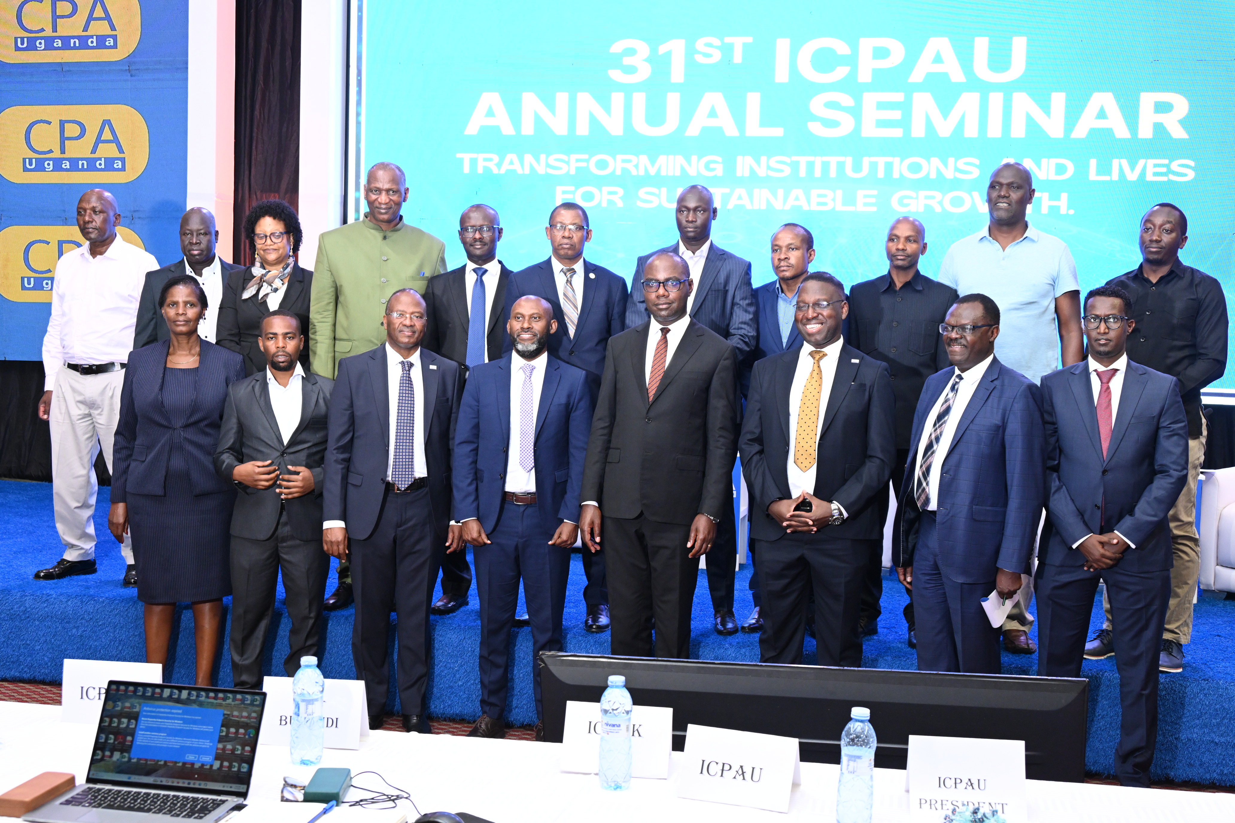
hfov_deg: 47.4
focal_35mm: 41
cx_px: 618
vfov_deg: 32.6
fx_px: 1406
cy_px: 412
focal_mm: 41
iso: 2500
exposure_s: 1/125
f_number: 6.3
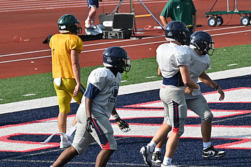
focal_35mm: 360
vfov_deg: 3.8
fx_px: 2510
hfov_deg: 5.7
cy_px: 67
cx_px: 170
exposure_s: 1/800
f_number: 5.6
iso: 125
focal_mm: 150
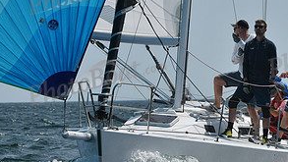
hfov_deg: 5.2
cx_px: 218
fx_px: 3170
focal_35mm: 415
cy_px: 117
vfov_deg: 2.9
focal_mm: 200
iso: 320
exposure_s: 1/1600
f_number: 9
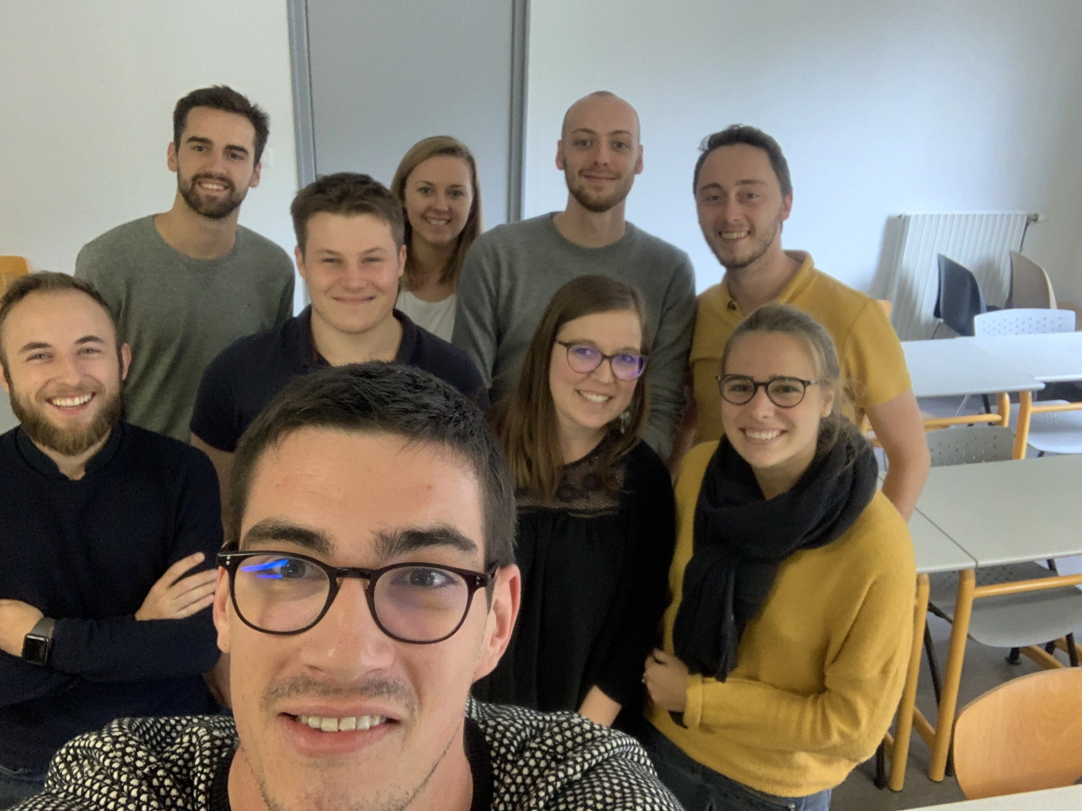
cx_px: 541
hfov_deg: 56.8
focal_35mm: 32
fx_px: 1000
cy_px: 406
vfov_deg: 44.2
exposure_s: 1/33
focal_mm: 2.87
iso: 250
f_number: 2.2
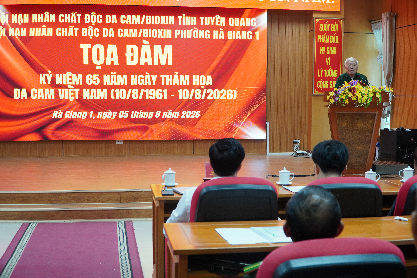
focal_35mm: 44
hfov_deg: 45.0
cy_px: 139
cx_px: 208
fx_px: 504
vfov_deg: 30.8
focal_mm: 29
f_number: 4.5
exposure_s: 1/80
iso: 1000
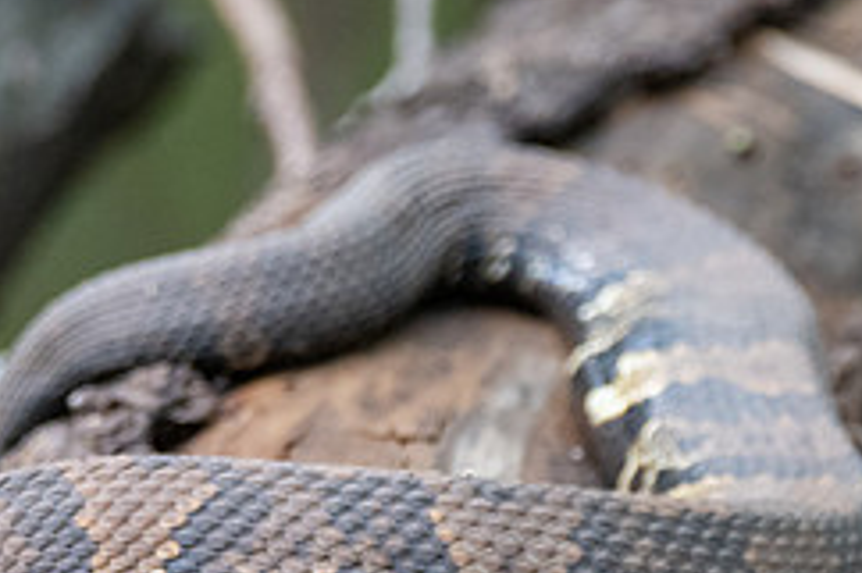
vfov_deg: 0.9
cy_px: 544
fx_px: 35891
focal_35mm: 1500
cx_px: 381
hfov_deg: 1.4
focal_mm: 440
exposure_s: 1/250
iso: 2000
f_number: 6
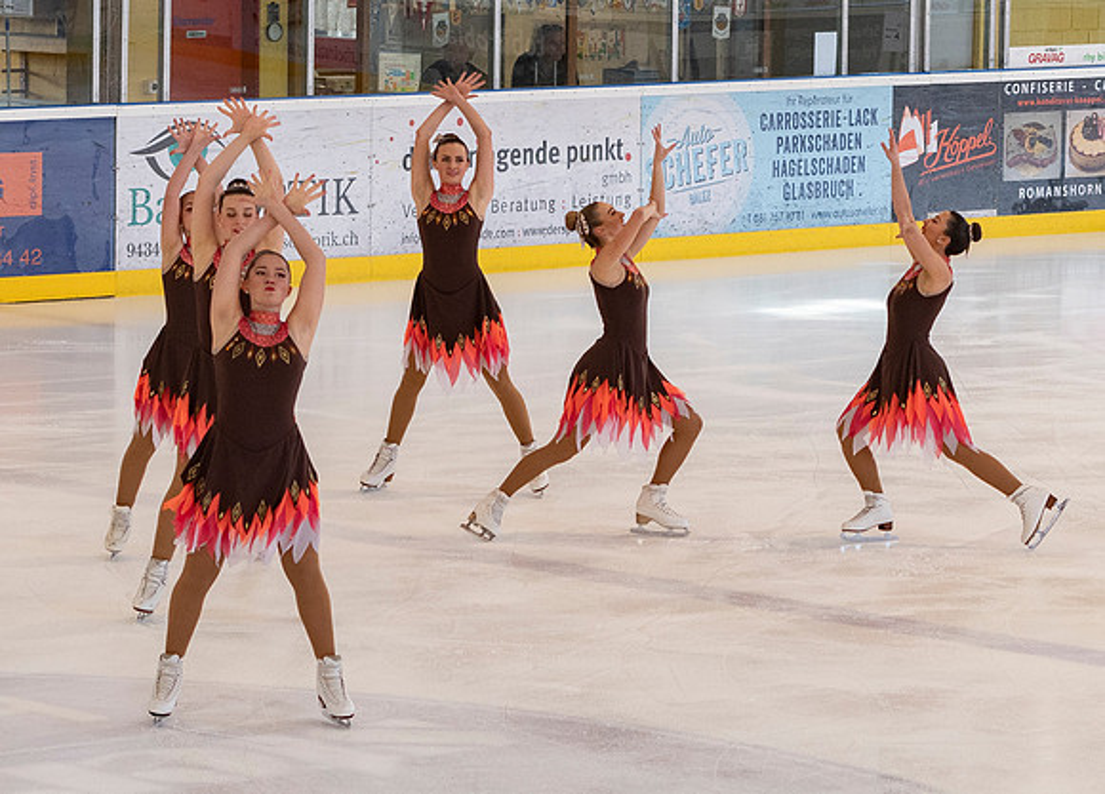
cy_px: 512
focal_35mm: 190
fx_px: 5985
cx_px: 598
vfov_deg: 7.6
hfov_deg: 10.5
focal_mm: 70
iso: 640
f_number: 4
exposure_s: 1/320
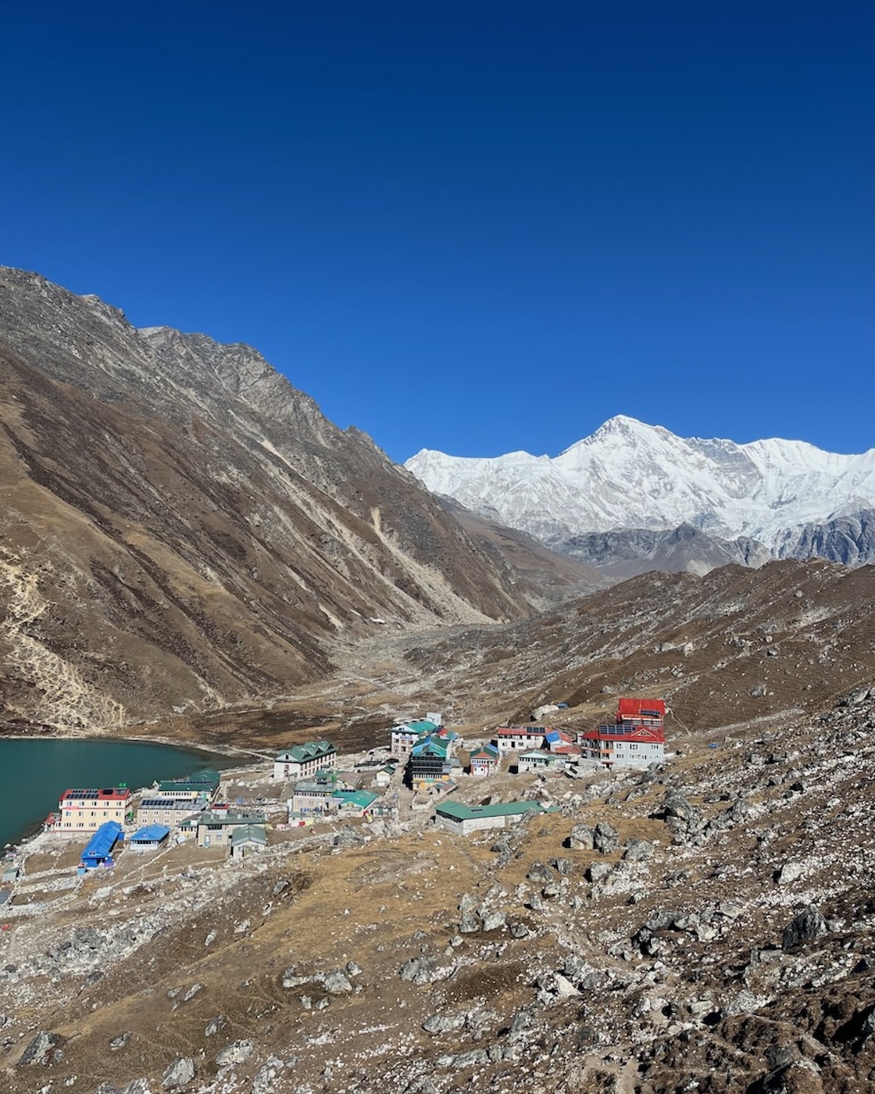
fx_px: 939
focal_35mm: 29
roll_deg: -1.9
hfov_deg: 49.9
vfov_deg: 60.2
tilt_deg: +7.2
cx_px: 408
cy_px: 472
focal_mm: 5.1
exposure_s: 1/4854
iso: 50
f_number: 1.6
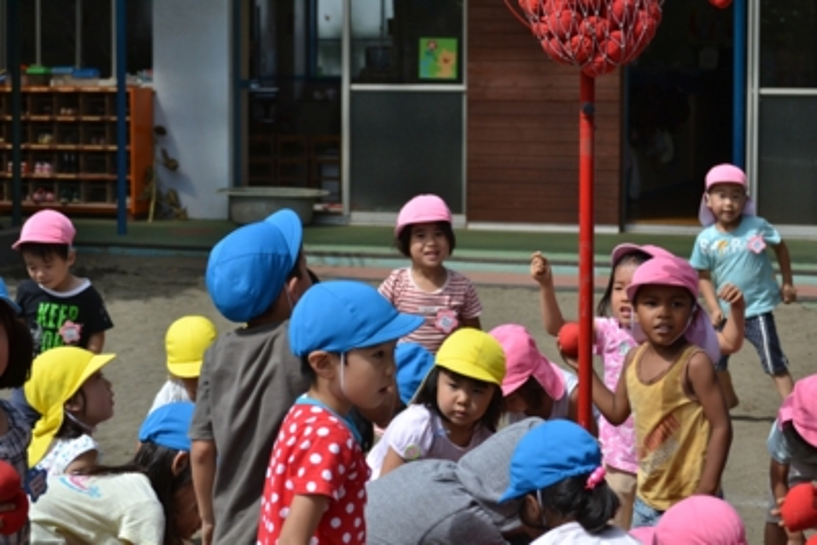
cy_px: 272
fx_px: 1873
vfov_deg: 16.6
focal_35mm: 82
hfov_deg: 24.6
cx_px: 408
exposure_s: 1/1600
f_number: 6.3
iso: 400
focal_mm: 55
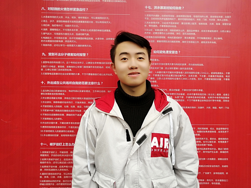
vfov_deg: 51.4
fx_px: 196
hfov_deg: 65.3
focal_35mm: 27
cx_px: 126
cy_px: 94
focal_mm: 3.95
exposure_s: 1/120
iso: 80
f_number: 1.8
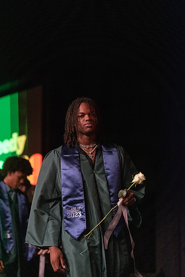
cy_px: 138
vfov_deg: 22.1
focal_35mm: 92
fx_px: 709
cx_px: 92
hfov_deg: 14.9
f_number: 2.8
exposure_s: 1/1000
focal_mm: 92
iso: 16000
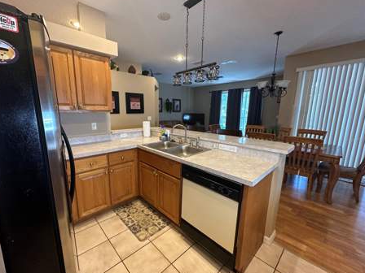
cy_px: 139
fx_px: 158
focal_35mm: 15
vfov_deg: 81.7
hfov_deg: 98.0
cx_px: 170
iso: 400
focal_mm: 2.22
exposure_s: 1/60
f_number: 2.2
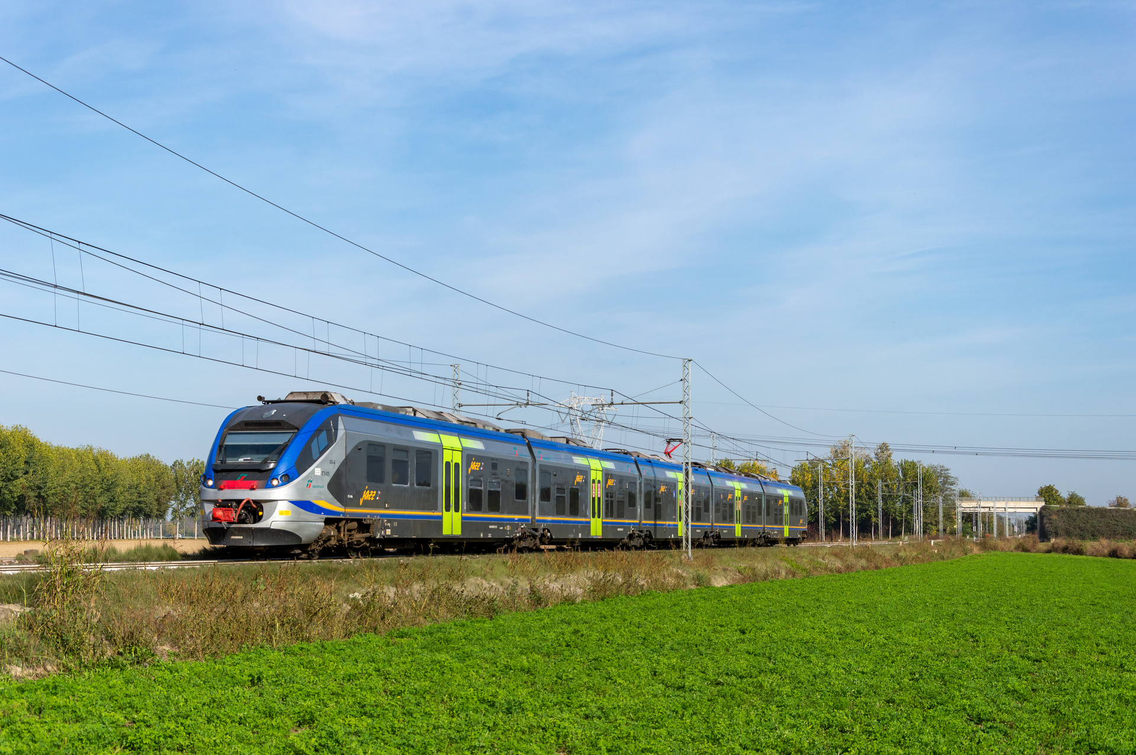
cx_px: 568
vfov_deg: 25.7
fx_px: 1655
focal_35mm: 52
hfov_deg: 37.9
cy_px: 378
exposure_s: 1/1000
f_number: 5.6
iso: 200
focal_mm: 35
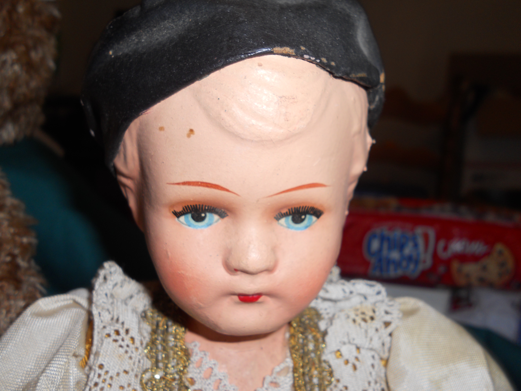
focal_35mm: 32
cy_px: 196
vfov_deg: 44.2
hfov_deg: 56.8
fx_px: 482
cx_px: 260
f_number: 8.8
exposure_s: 1/25
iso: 80
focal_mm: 5.8
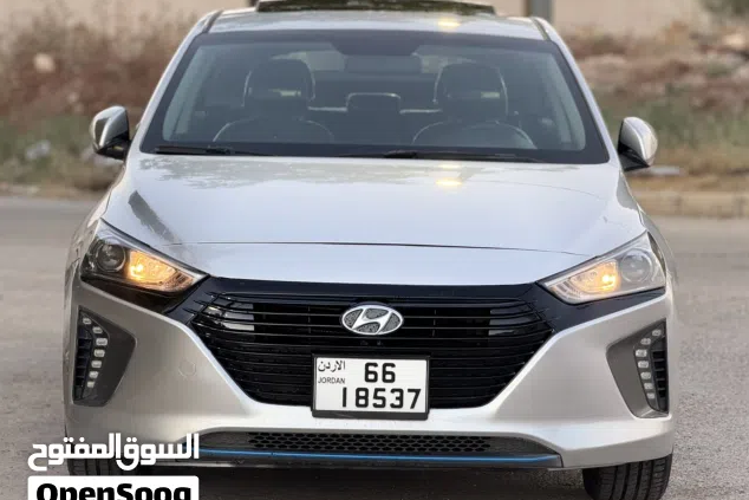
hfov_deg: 16.3
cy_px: 262
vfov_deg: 10.9
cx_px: 377
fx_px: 2622
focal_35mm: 126
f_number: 2.8
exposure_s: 1/60
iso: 320
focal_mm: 15.66
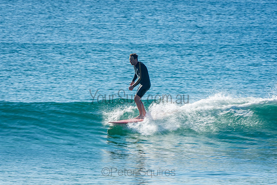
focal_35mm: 600
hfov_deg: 3.4
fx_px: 4618
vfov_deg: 2.3
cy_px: 92
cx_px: 138
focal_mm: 400
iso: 100
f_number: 20
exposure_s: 1/50
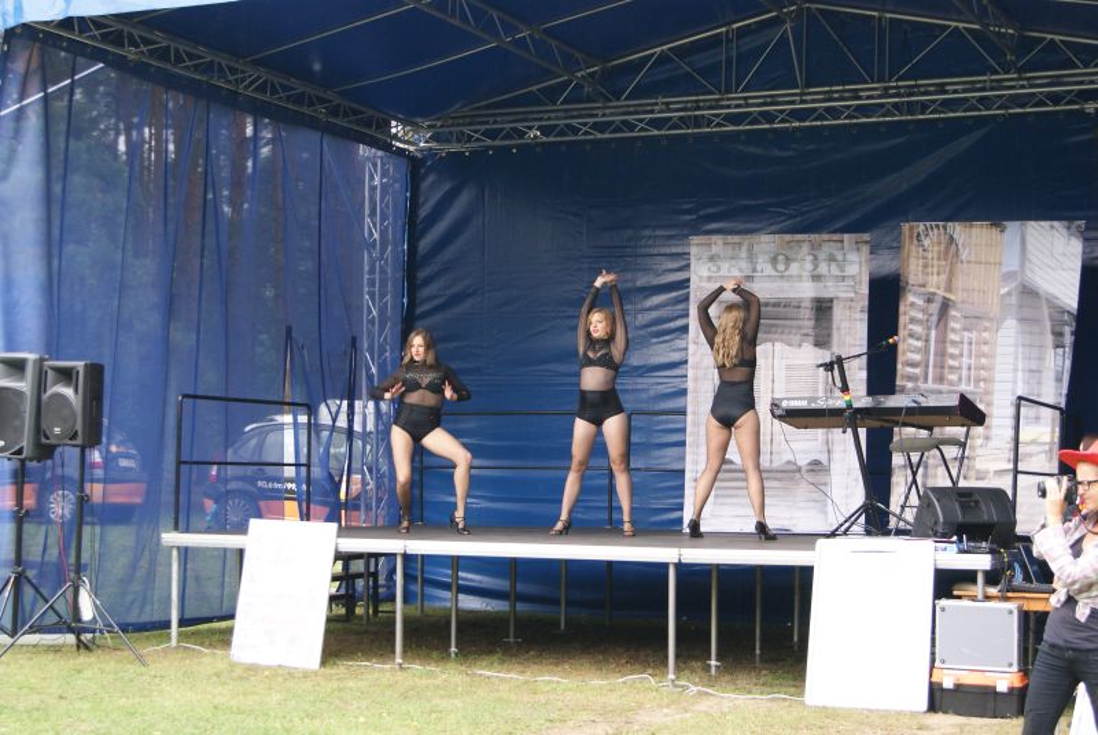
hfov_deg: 33.4
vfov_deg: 22.7
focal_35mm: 60
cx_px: 549
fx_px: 1833
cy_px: 368
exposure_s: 1/100
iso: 400
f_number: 5.6
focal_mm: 40
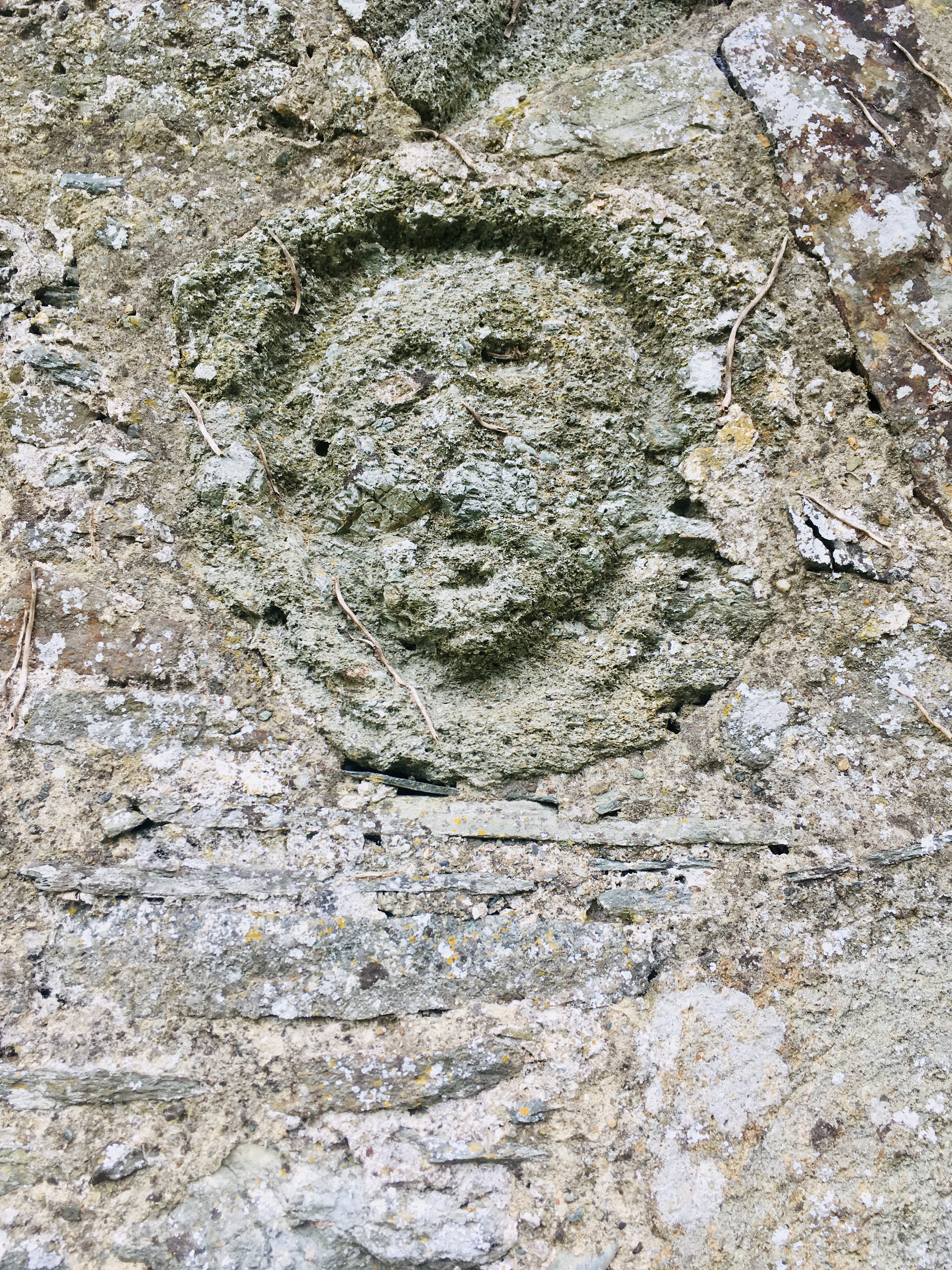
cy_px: 635
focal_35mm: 29
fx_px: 1063
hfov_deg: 48.2
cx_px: 476
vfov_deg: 61.7
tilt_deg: +10.7
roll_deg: +1.8
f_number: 2.2
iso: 25
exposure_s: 1/358
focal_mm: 4.15
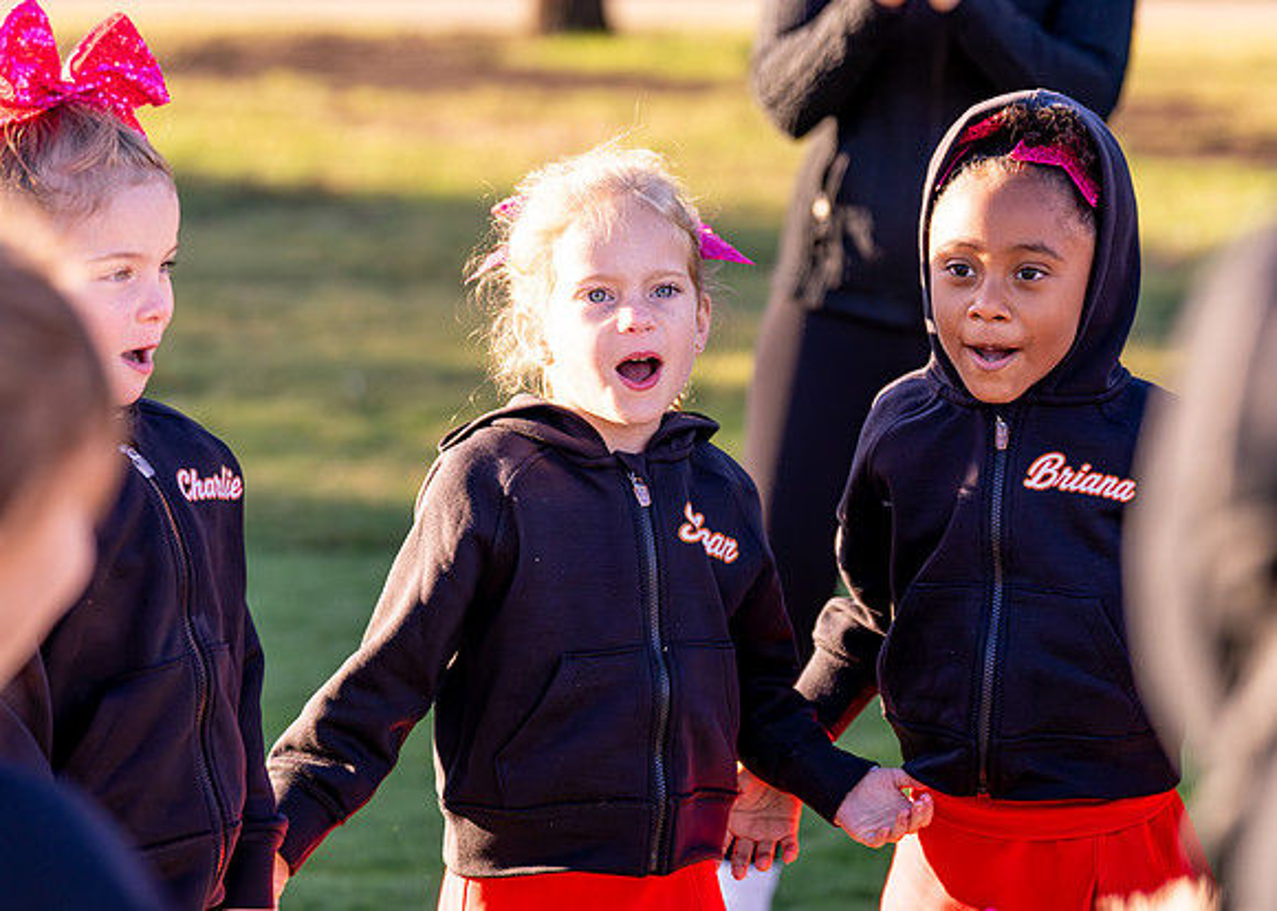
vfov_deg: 11.3
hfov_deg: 15.8
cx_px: 643
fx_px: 4589
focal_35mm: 127
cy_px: 411
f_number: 2.8
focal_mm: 95
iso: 500
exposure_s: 1/2500
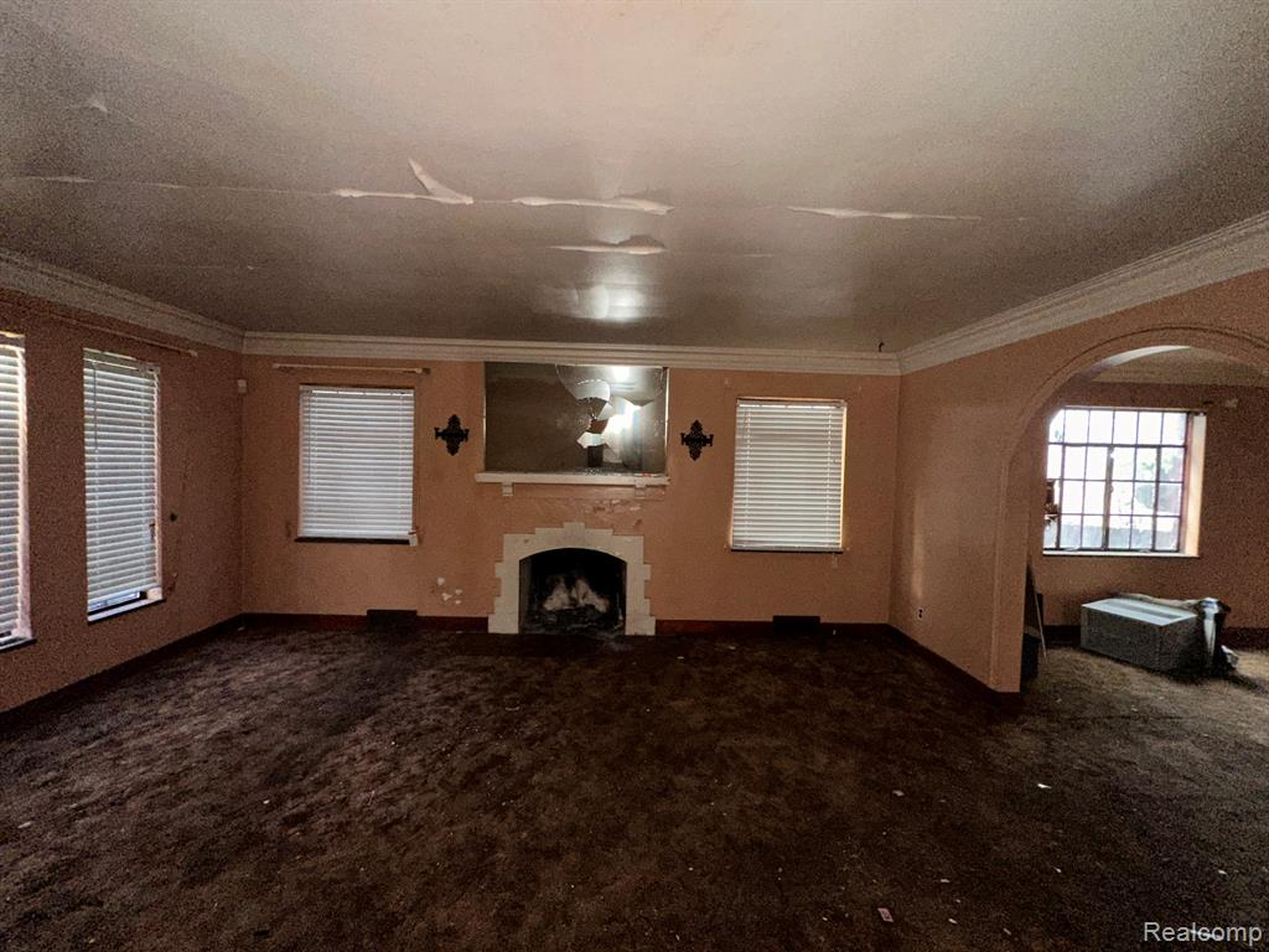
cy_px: 476
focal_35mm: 14
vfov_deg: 85.7
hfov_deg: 102.1
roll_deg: -1.3
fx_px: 513
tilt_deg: -1.9
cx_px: 634
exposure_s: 1/30
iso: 500
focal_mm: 2.22
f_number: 2.2
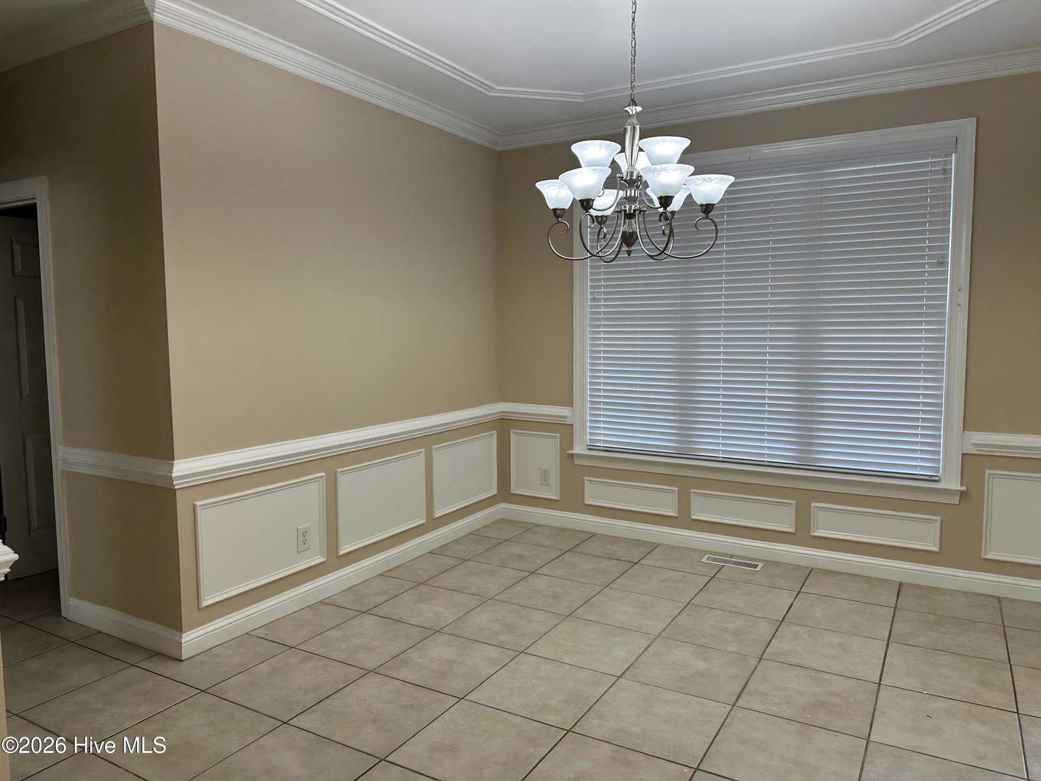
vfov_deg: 56.8
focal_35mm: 24
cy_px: 390
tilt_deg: -4.6
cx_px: 520
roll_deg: +0.1
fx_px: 722
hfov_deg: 71.6
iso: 100
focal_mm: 6.86
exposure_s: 1/163
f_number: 1.78
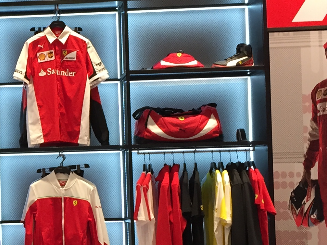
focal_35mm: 94
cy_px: 167
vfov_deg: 15.7
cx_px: -45
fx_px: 888
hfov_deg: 19.8
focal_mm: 4.15
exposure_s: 1/30
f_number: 2.2
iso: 40
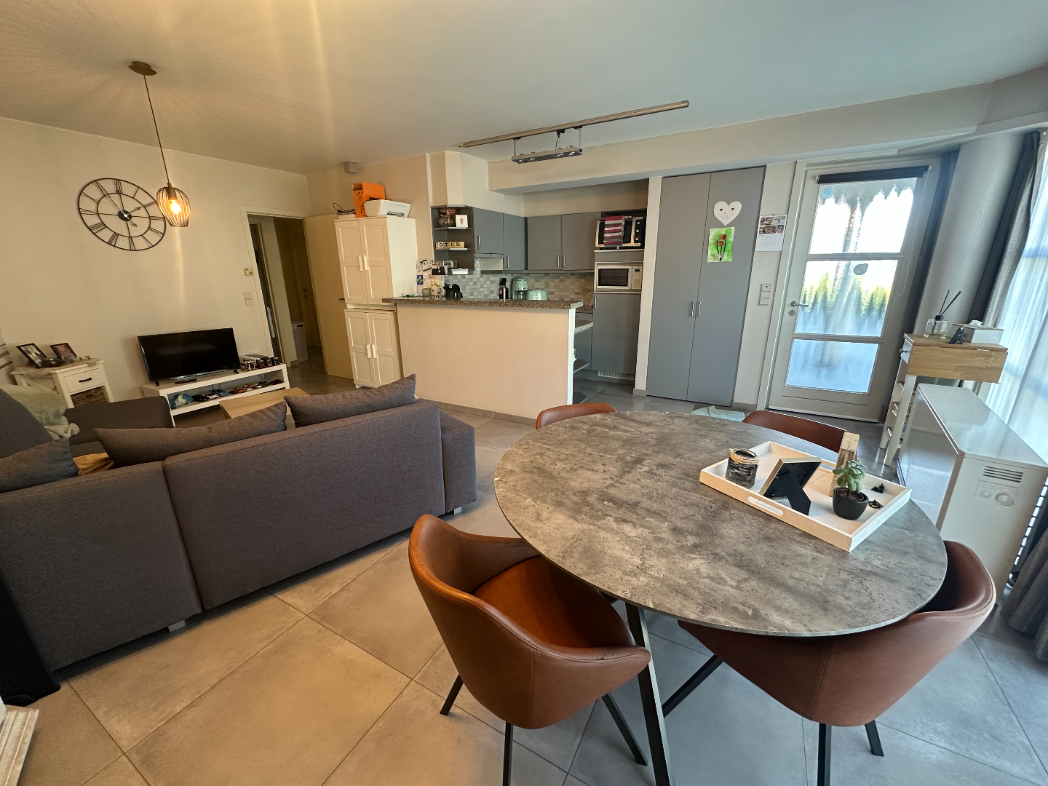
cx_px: 524
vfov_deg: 85.7
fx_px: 424
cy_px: 393
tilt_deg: -16.6
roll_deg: +1.0
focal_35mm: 14
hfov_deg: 102.1
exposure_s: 1/50
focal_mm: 2.22
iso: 200
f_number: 2.2
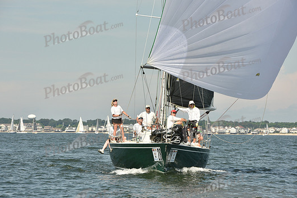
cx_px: 153
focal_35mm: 220
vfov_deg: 6.3
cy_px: 105
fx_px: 1816
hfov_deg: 9.4
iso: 320
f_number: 13
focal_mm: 200
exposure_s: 1/640
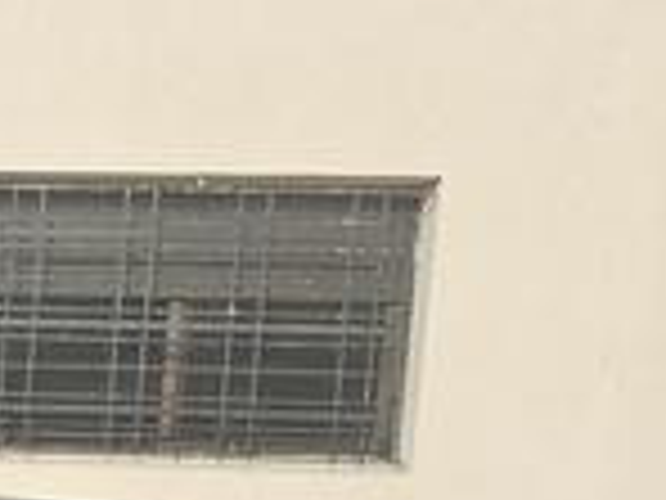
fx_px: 1943
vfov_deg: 13.6
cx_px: -423
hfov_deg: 17.0
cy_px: 809
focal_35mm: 101
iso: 10
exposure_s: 1/572
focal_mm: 6.3
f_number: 1.7
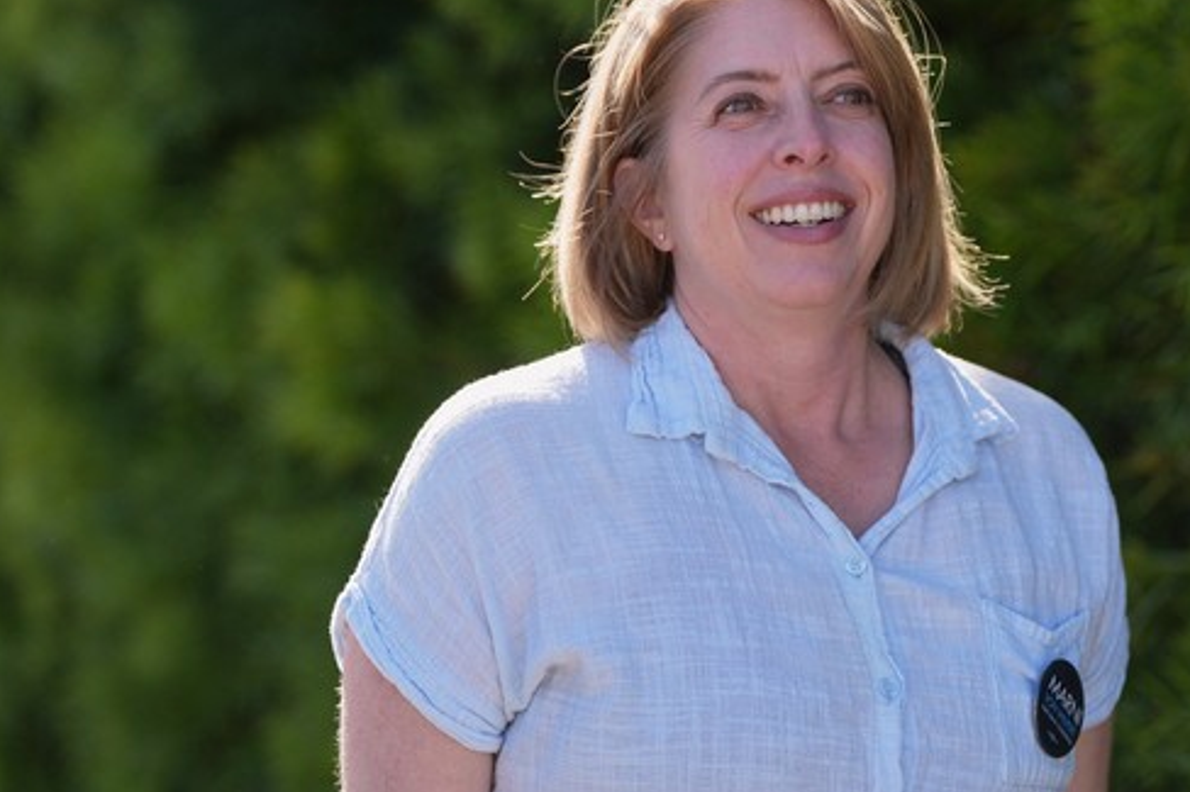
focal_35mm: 168
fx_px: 5551
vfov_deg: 8.2
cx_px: 663
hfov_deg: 12.2
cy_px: 345
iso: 400
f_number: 3.2
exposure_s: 1/3200
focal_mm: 126
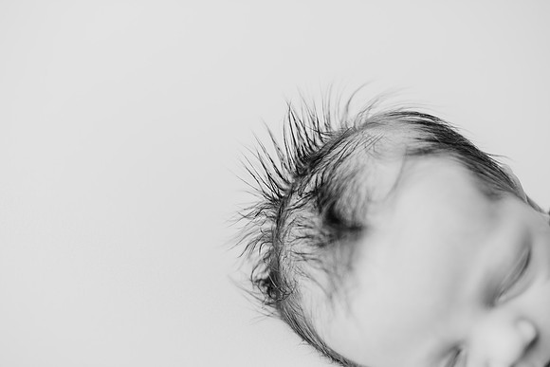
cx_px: 275
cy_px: 184
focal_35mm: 50
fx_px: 764
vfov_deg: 27.0
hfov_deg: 39.6
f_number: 2.8
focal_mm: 50
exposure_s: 1/160
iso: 100
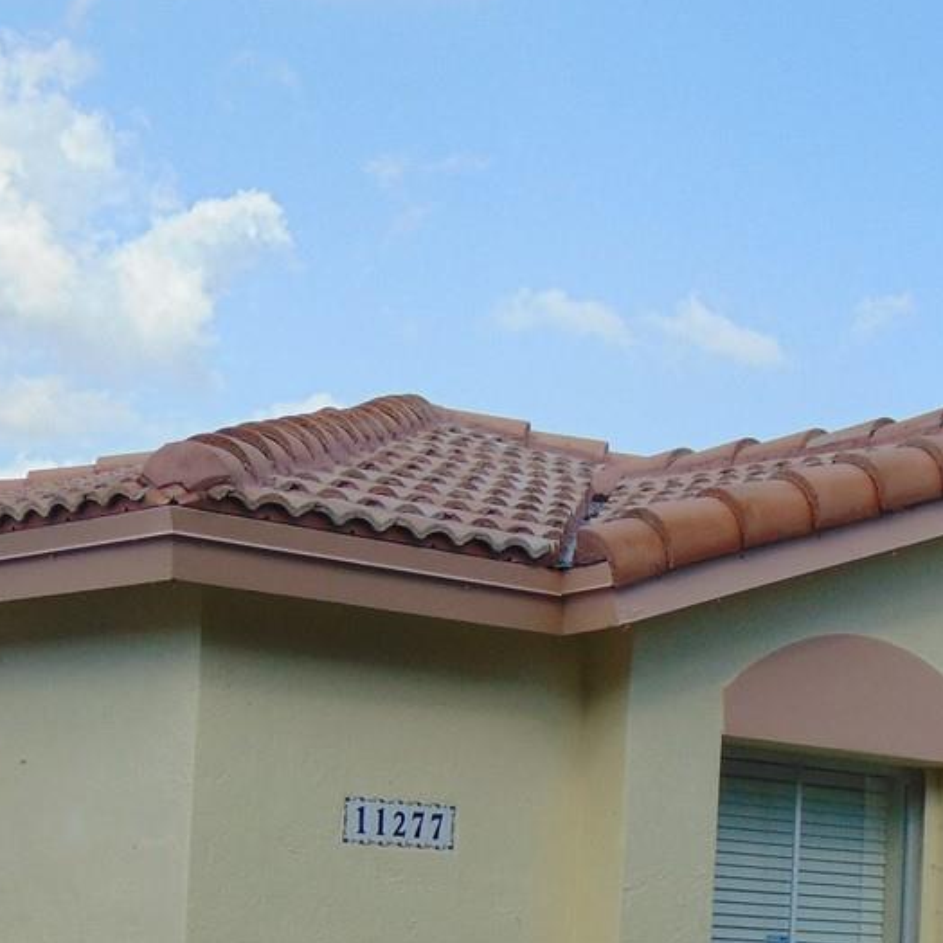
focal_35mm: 89
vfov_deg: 19.0
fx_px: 2743
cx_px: 547
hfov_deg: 19.5
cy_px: 907
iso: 80
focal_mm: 5.8
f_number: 3.2
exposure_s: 1/1000
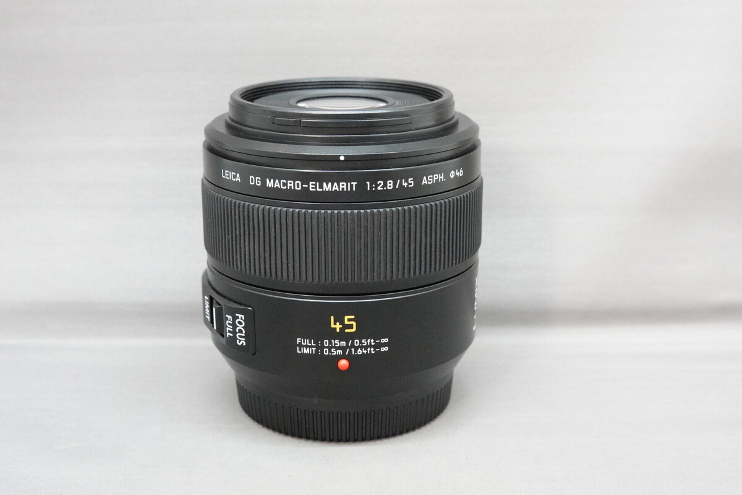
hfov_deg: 36.9
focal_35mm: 54
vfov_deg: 25.1
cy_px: 248
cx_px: 371
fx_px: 1113
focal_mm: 19.84
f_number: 5.6
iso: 4000
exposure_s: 1/60
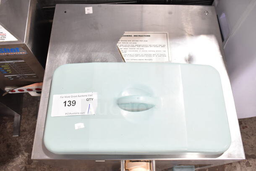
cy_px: 86
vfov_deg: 40.0
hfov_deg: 57.2
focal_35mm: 33
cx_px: 128
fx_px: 235
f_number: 5.6
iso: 1600
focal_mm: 22
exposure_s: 1/125
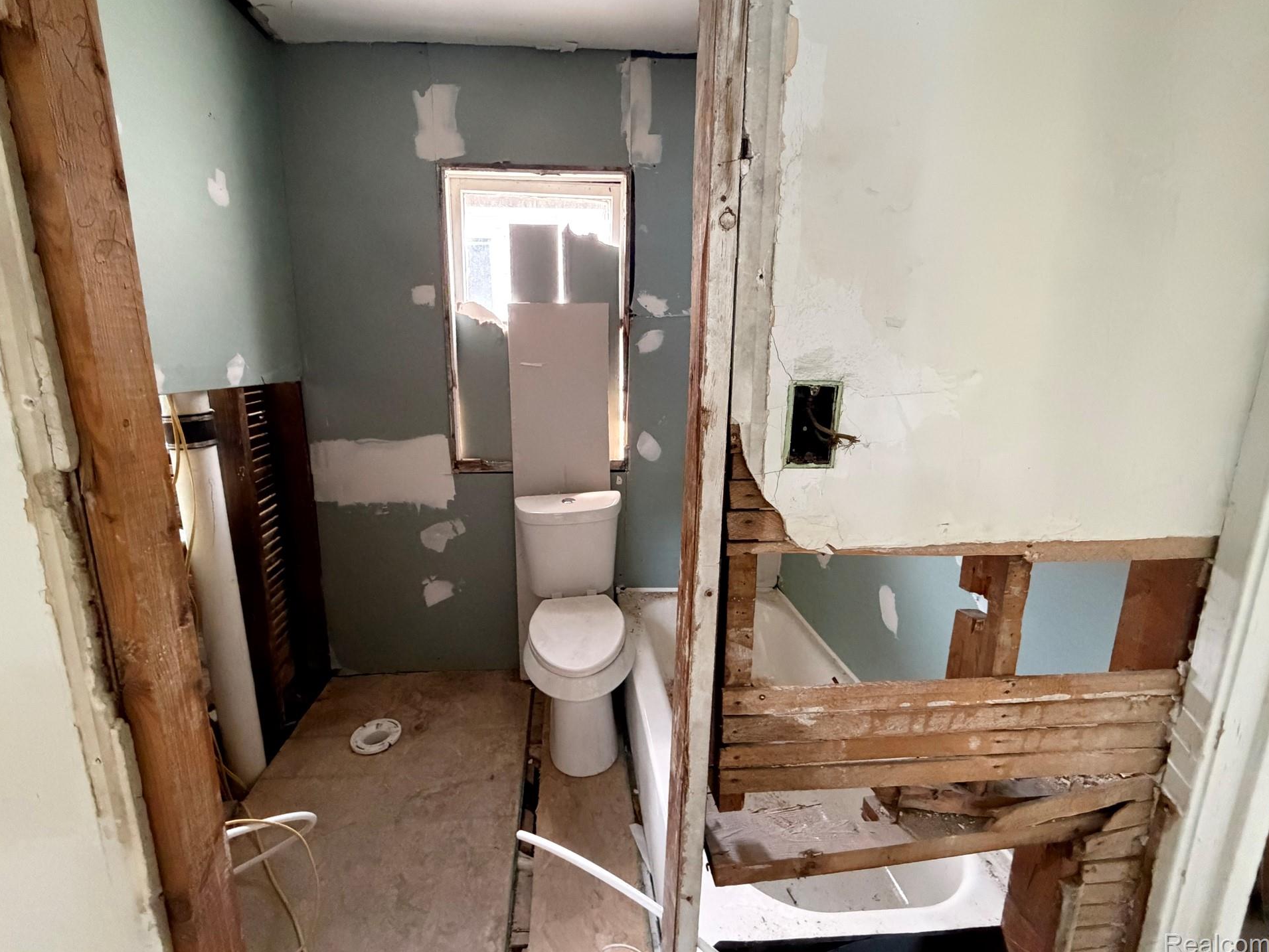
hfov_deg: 98.1
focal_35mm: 15
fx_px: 550
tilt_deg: -11.8
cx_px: 615
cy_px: 453
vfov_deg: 81.7
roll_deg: +0.3
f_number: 2.2
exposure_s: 1/60
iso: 1000
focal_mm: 2.22
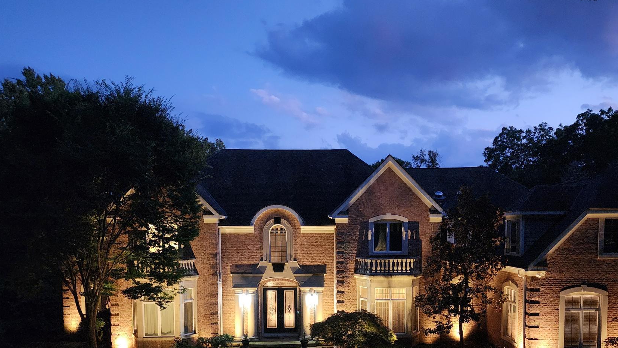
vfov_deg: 36.5
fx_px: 508
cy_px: 278
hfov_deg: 62.5
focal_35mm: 31
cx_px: 333
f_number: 1.8
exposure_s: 1/24
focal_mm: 6.4
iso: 1250
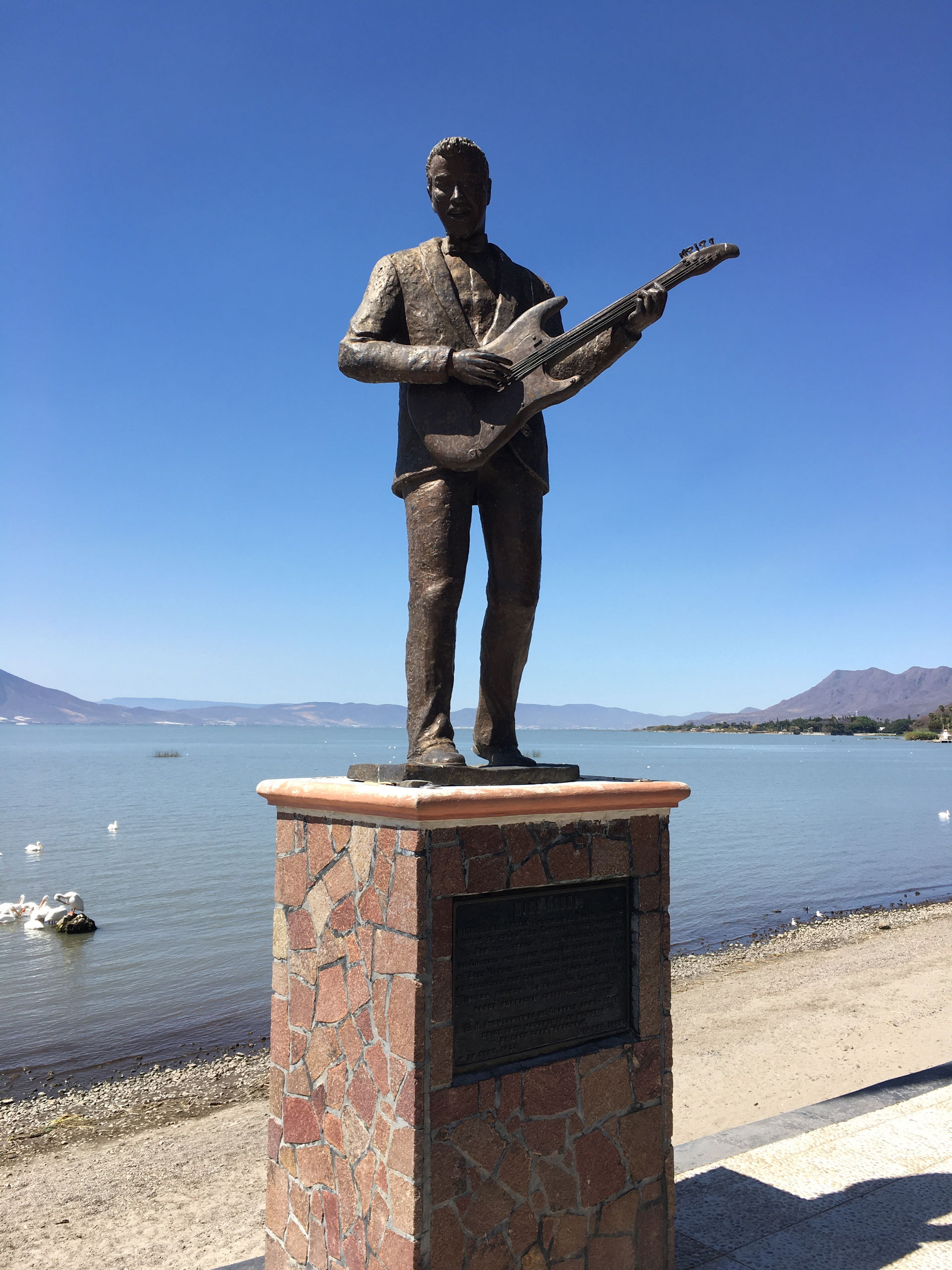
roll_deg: -1.0
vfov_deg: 61.7
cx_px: 476
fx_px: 1063
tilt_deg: +4.7
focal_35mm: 29
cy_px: 635
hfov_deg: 48.2
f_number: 2.2
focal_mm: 4.15
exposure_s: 1/1202
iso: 25
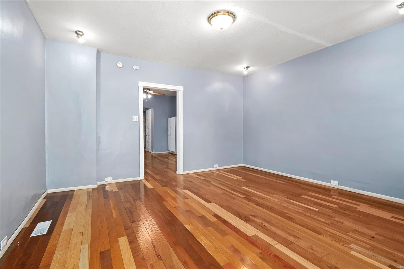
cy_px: 134
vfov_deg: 73.7
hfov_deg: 96.7
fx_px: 180
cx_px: 202
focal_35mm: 16
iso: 400
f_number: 6.3
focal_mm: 8
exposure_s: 1/3
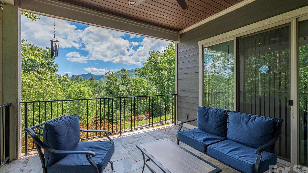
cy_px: 85
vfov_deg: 67.1
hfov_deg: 99.4
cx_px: 153
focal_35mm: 16
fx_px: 131
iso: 320
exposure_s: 1/400
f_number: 8
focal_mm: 14
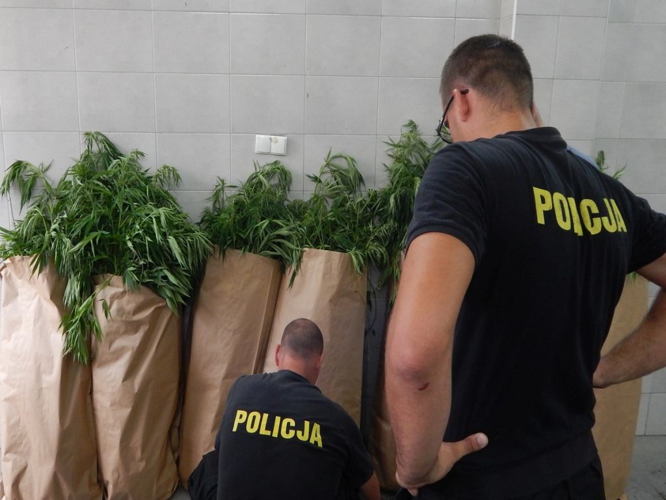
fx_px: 443
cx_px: 333
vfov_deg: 58.9
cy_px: 250
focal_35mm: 23
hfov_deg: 73.9
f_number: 3
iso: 320
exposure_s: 1/30
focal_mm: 4
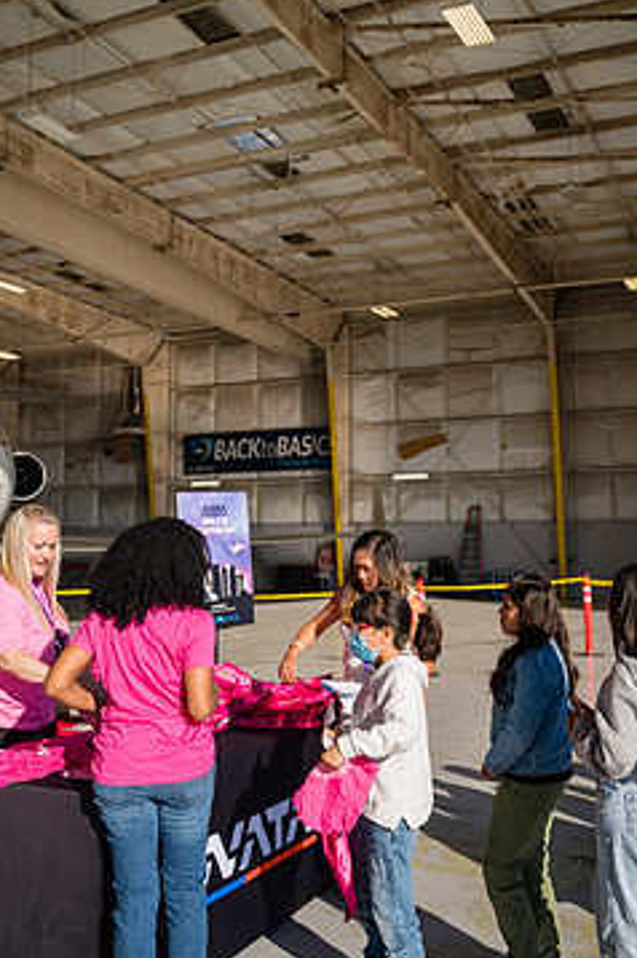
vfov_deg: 49.6
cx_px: 294
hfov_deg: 34.1
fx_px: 1037
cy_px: 455
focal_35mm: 39
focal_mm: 31
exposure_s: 1/1600
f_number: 3.2
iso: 100
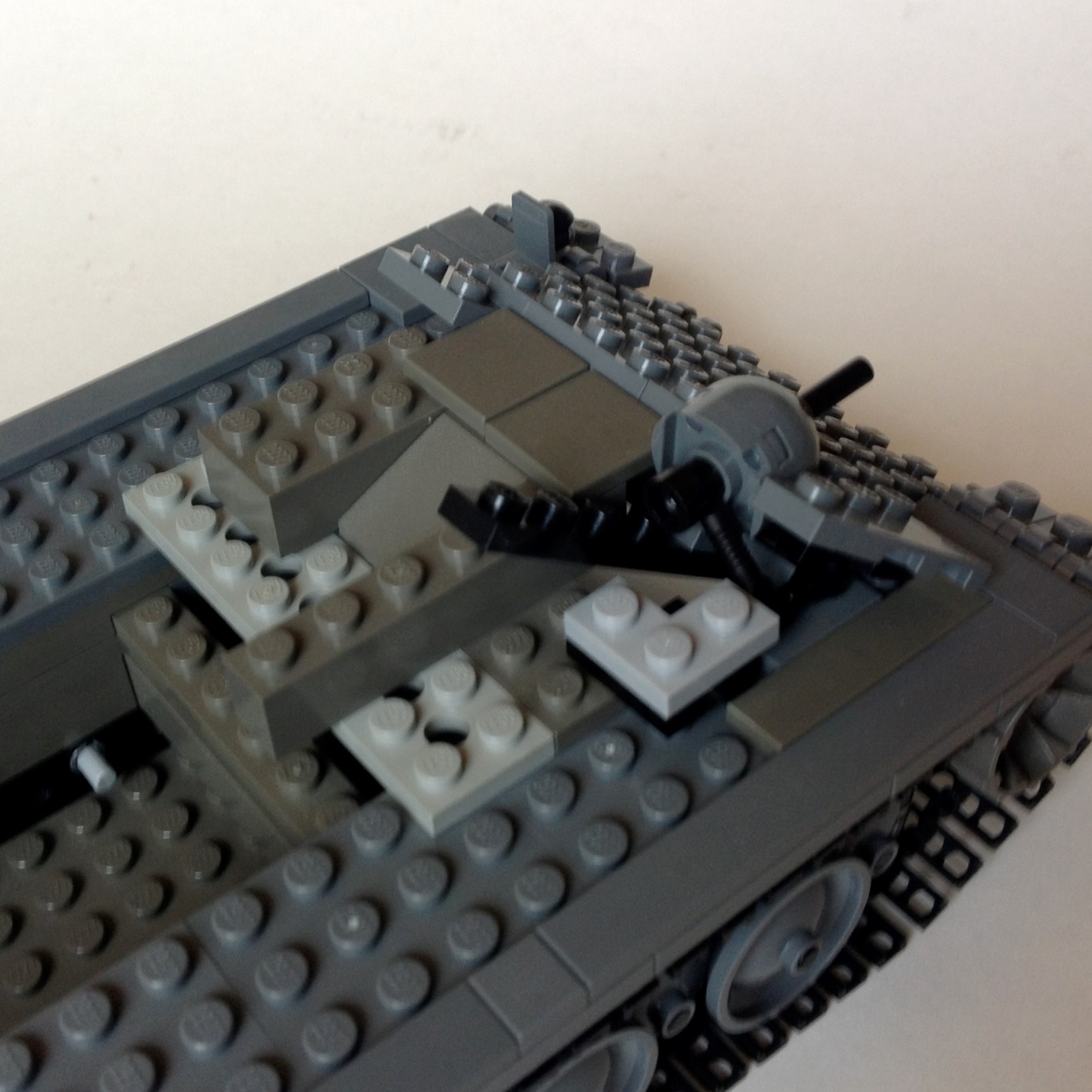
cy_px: 543
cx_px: 476
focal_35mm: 47
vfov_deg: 36.1
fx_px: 1677
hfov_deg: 36.0
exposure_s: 1/15
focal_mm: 4.28
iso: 50
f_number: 2.4
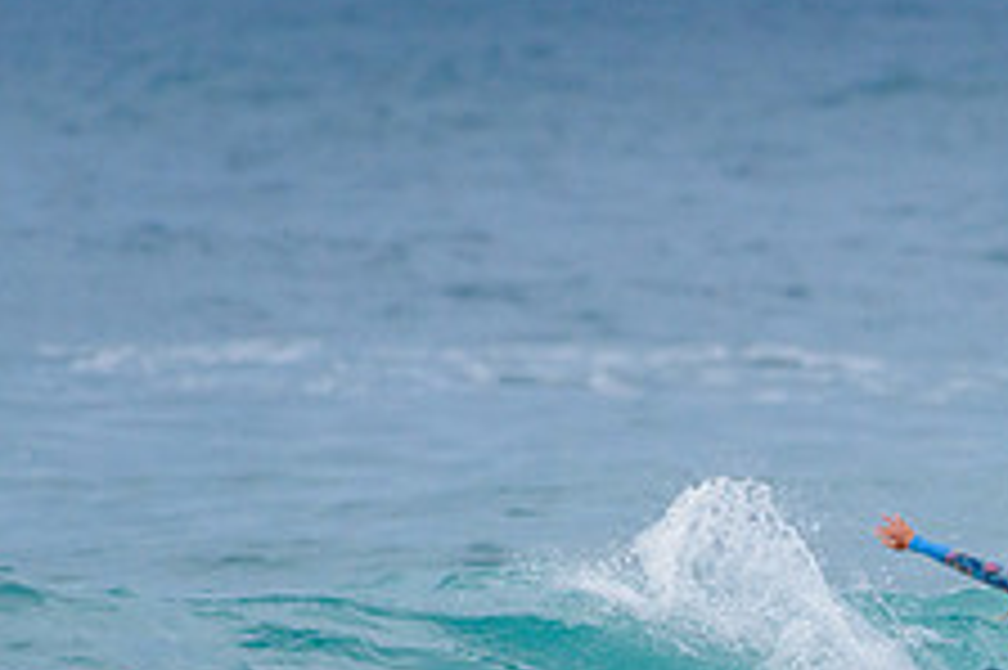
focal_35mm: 1587
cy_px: 715
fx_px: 44402
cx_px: 971
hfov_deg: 1.3
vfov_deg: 0.9
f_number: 5.6
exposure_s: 1/2000
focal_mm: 500
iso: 450
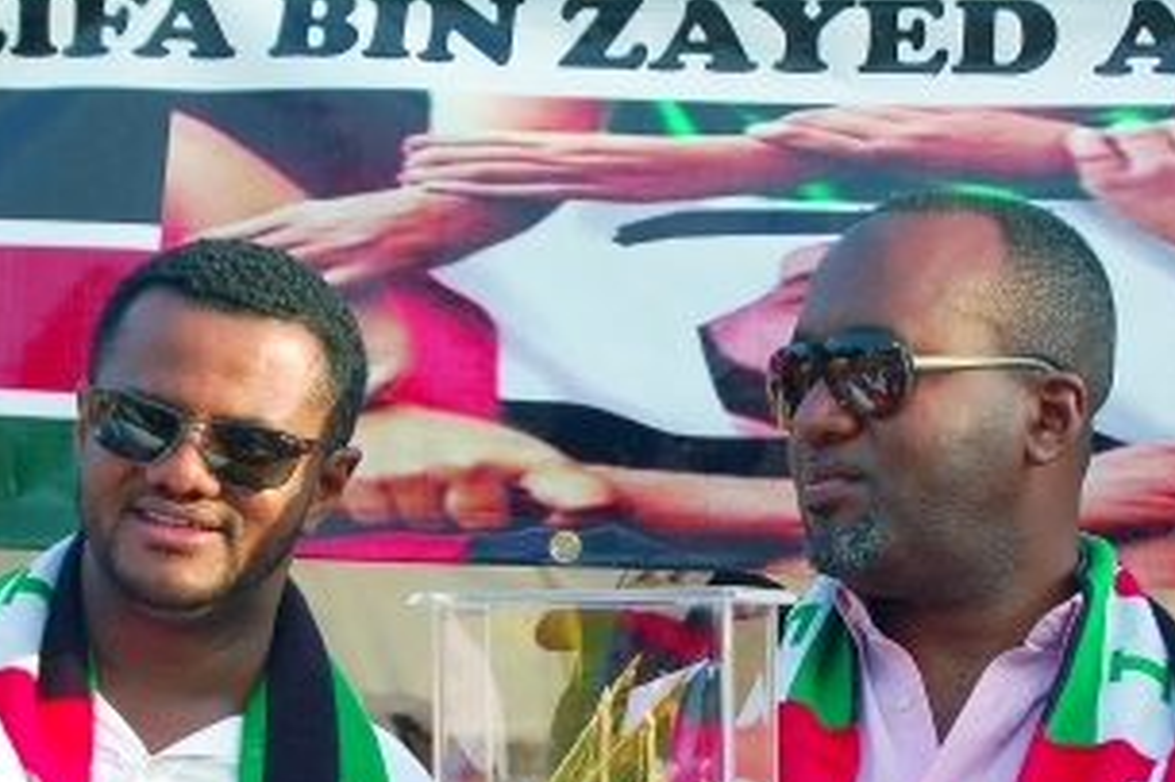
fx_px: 5645
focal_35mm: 173
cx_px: 458
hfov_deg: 11.9
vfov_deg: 7.9
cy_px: 607
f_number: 7.1
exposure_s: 1/200
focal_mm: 55
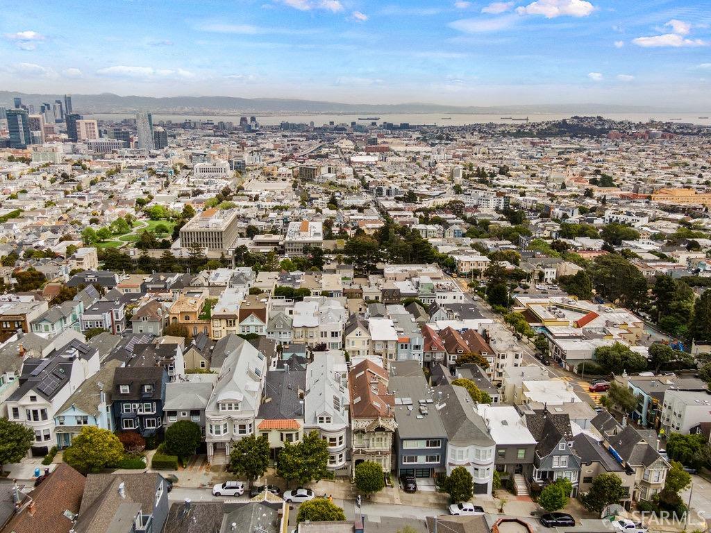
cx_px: 356
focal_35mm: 29
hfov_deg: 61.7
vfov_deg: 48.2
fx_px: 596
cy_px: 266
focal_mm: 5
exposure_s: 1/1000
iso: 100
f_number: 3
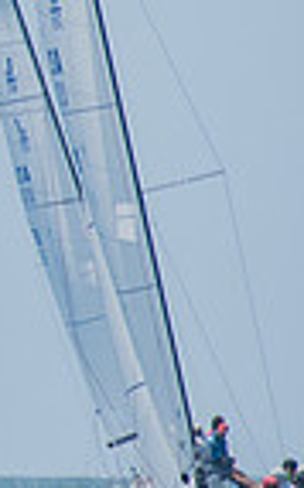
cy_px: 60
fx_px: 17325
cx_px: -536
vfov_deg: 1.6
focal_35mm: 1303
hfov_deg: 1.0
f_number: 8
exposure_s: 1/1250
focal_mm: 210
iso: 400
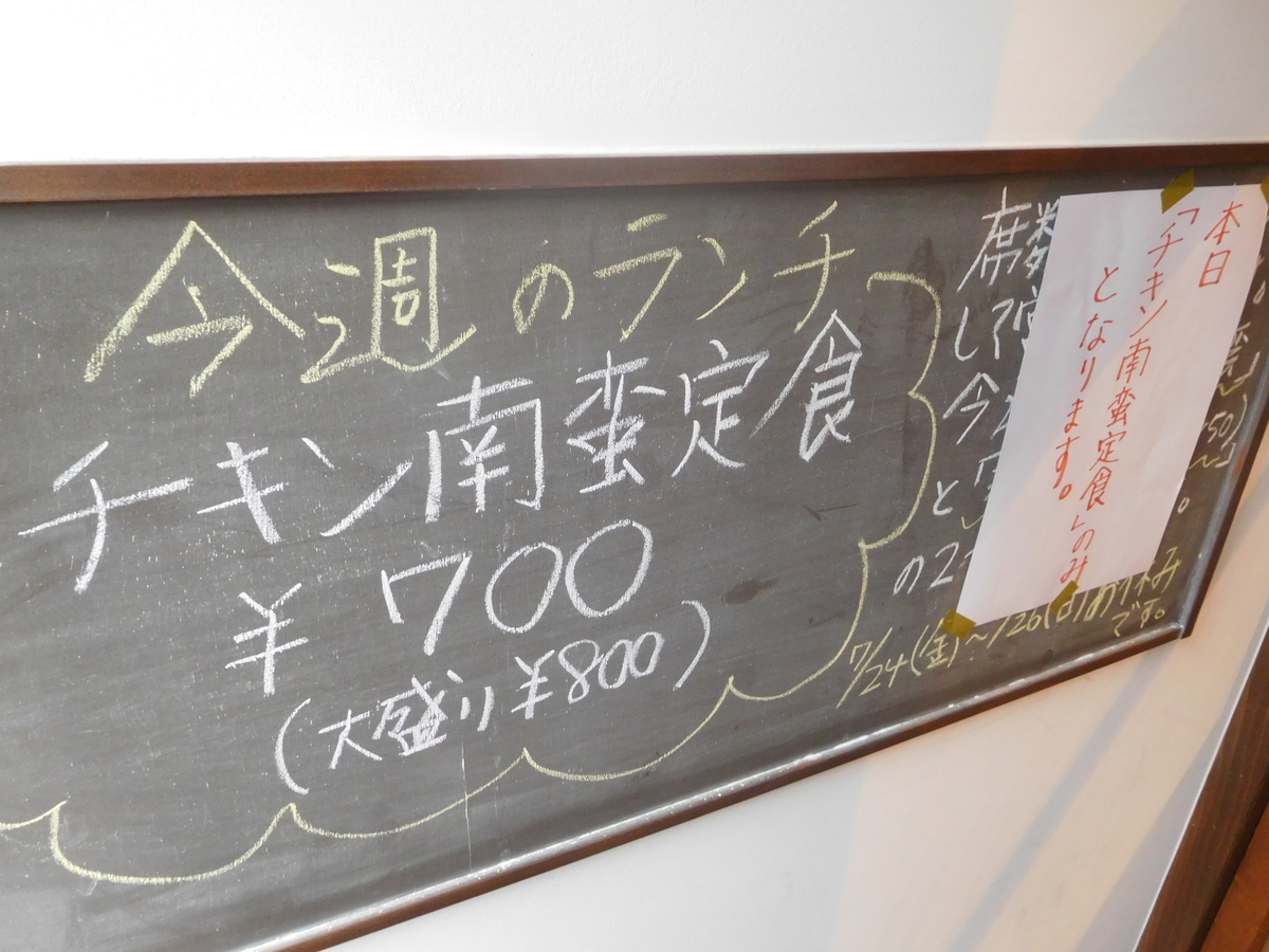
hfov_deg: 69.4
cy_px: 476
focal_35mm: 25
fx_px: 916
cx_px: 634
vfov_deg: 54.9
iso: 400
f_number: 3.4
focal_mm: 4.5
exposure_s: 1/30
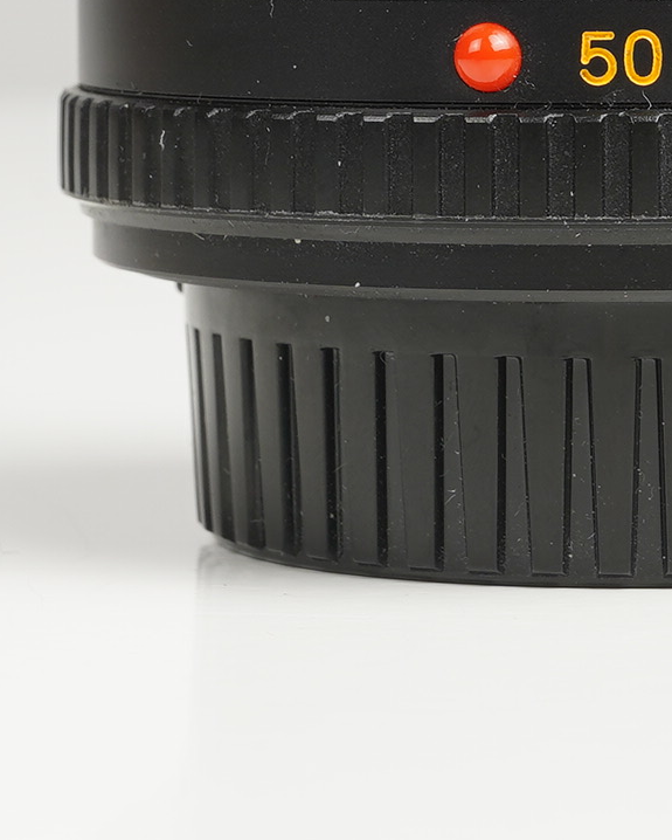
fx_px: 5267
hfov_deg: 7.3
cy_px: 61
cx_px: 699
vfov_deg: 9.1
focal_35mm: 212
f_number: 14
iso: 160
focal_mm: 54
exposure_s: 1/160
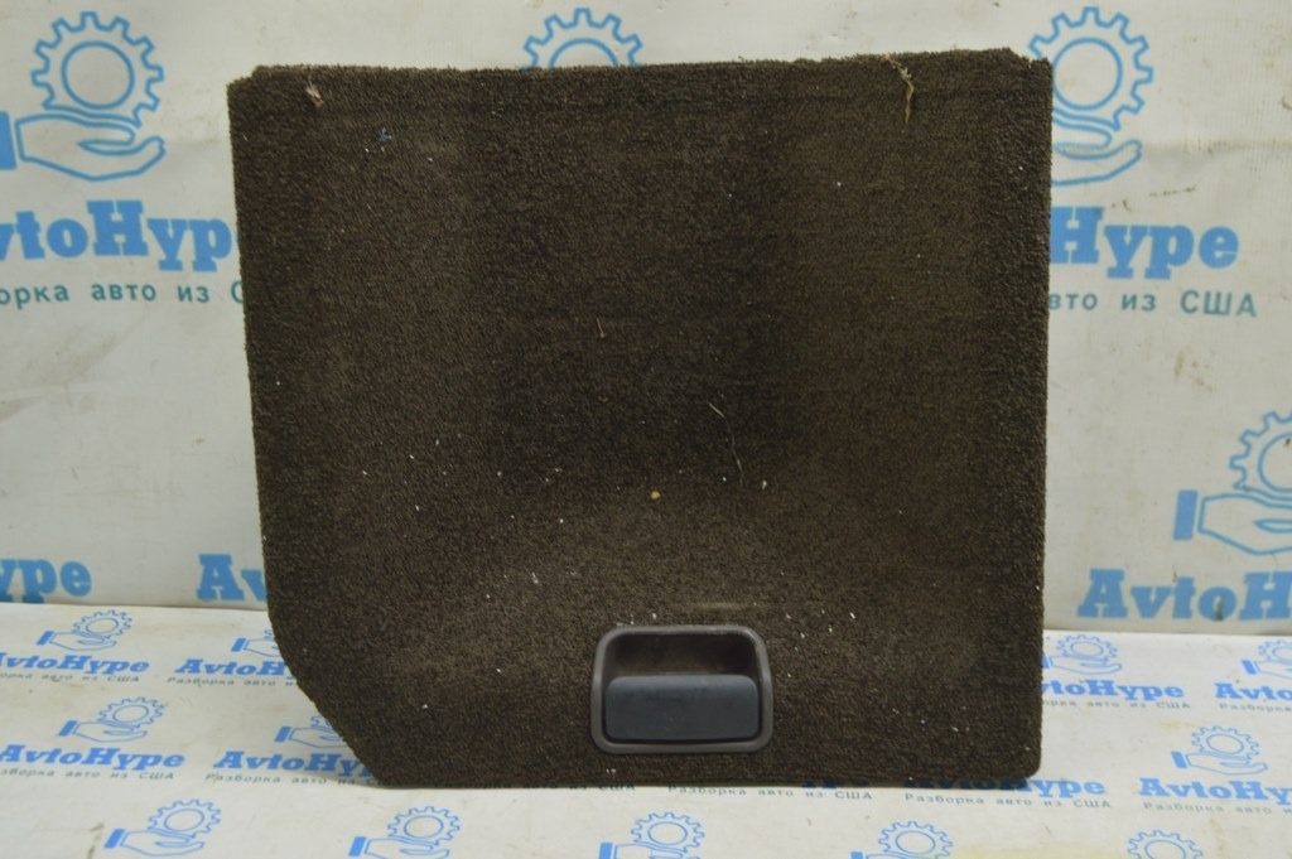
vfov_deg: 29.8
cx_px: 646
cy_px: 430
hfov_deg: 43.6
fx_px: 1614
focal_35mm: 45
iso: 400
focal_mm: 30
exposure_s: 1/20
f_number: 5.6
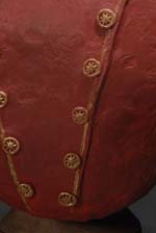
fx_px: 3290
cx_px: 69
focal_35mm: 508
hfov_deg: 2.7
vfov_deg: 4.0
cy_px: -98
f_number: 7.1
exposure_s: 1/125
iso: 100
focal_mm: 95
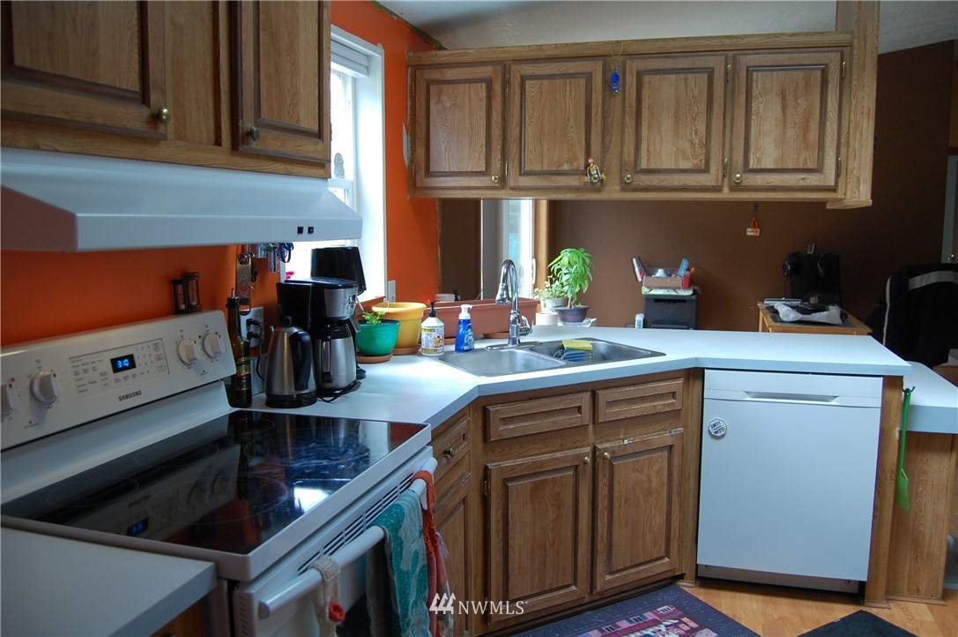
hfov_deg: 67.4
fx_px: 718
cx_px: 479
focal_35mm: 27
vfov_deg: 47.8
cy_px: 318
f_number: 4
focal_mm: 18
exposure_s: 1/60
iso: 400
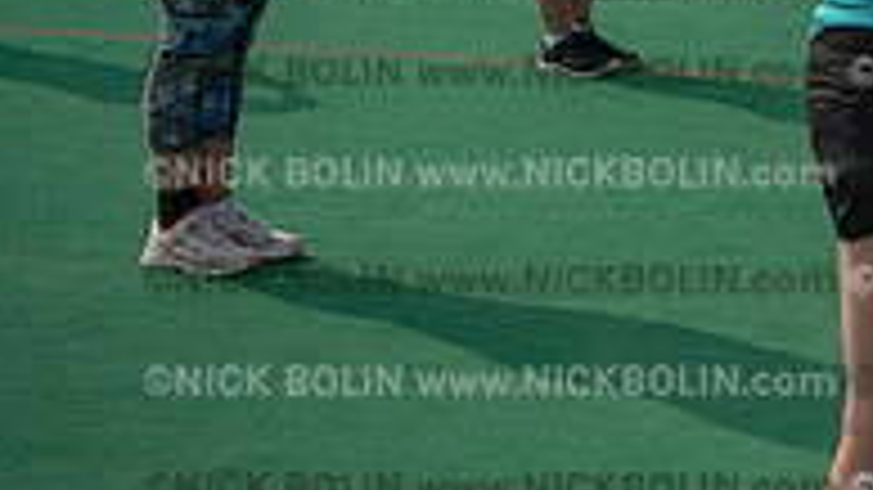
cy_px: -241
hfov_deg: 14.5
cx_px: 1192
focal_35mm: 141
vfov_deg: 8.4
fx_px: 3263
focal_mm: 45
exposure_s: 1/3200
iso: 125
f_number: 3.5
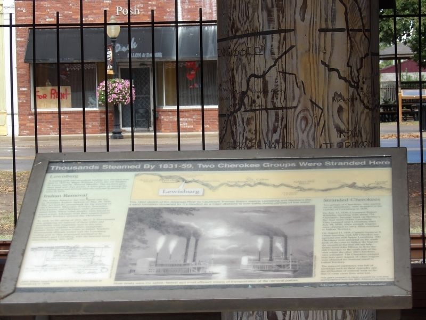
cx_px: 213
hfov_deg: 13.8
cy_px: 160
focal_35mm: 143
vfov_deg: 10.4
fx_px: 1760
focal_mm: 25.6
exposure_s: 1/165
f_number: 4.3
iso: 100
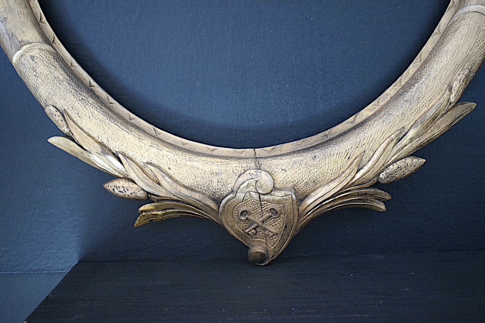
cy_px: 162
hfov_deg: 45.0
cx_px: 242
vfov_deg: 30.8
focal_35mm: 44
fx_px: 586
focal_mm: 29
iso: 2200
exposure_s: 1/60
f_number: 4.2
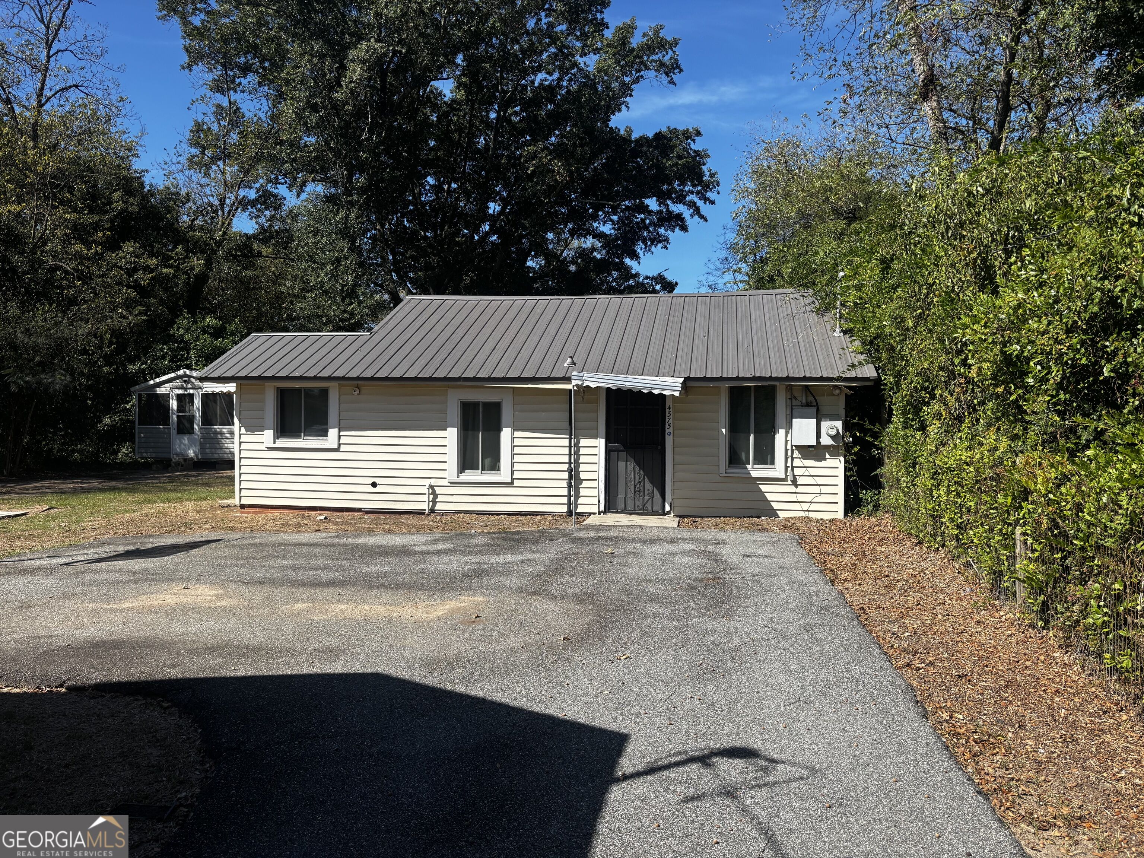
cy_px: 429
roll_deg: -0.6
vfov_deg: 53.1
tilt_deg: -0.1
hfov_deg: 67.3
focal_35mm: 26
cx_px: 572
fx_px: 859
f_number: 1.6
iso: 50
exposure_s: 1/2451
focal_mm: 5.96
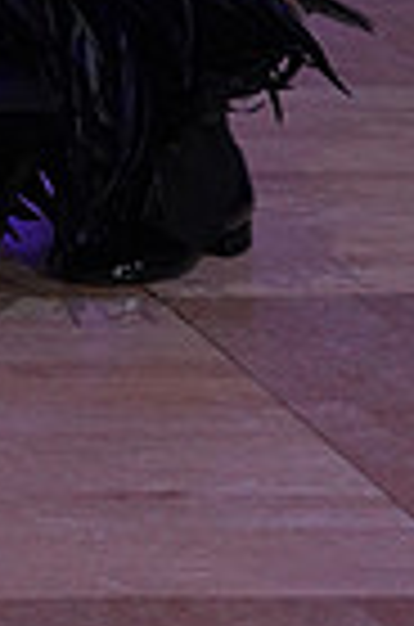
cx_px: -65
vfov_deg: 5.6
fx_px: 6241
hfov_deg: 3.8
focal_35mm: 360
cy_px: -635
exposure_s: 1/400
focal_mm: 86
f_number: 4
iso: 2000
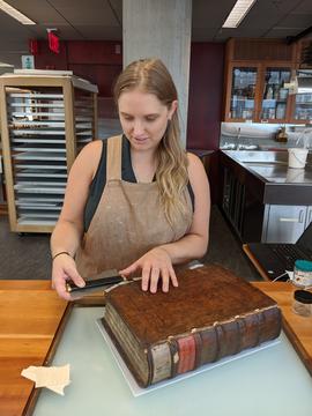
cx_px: 156
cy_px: 208
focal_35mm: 27
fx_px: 324
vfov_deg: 65.3
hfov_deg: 51.4
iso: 89
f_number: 1.8
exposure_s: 1/125
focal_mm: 4.44
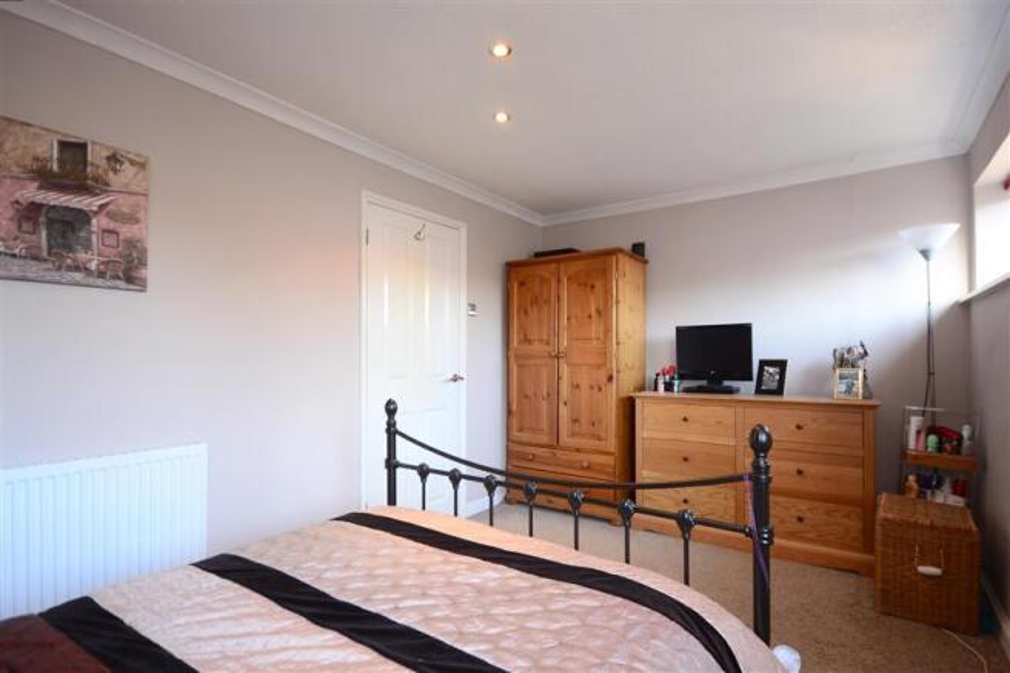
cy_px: 336
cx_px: 505
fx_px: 484
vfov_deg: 69.6
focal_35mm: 17
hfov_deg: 92.5
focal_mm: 11.5
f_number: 5.6
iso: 400
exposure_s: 1/13
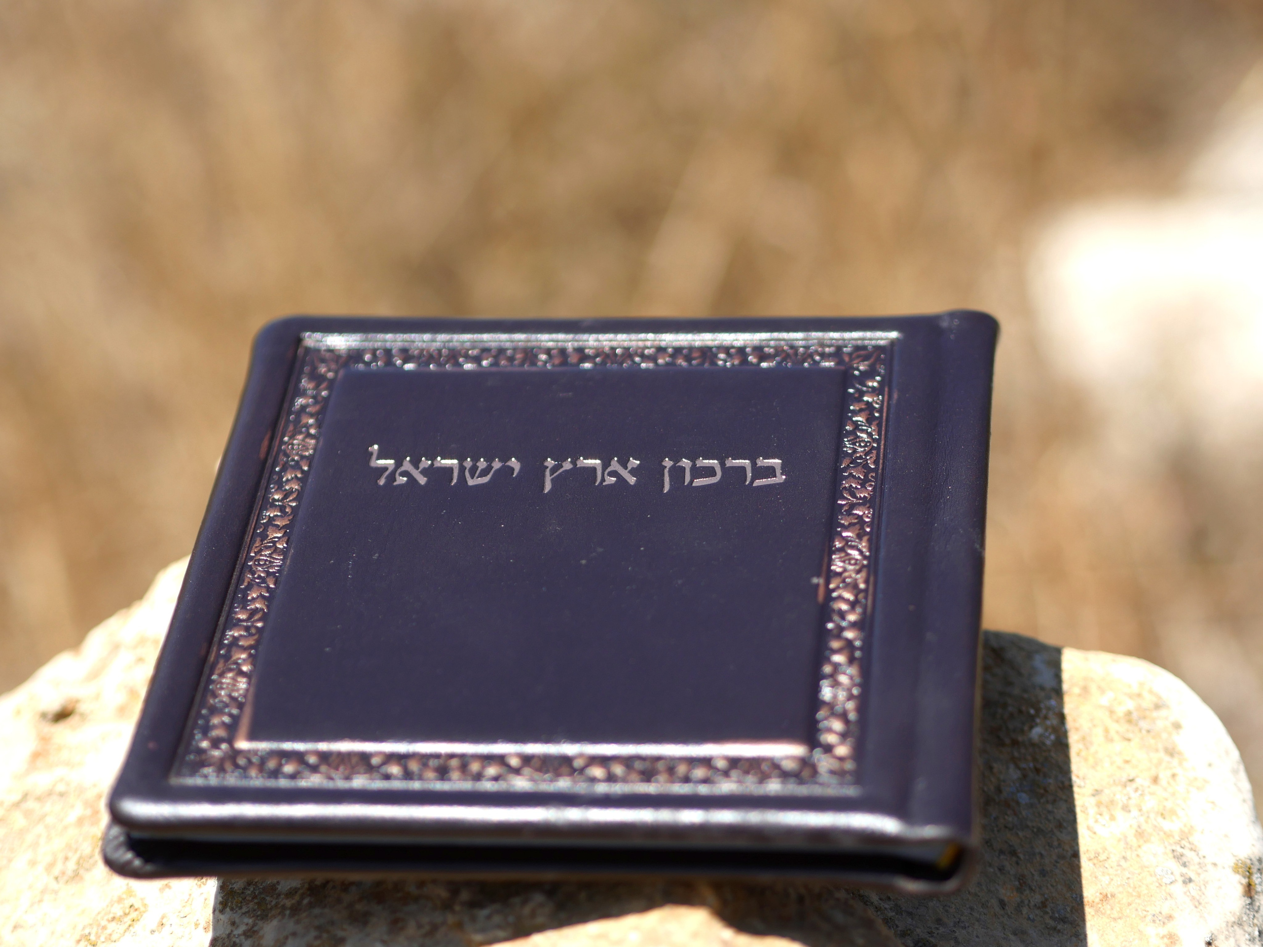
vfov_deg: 16.4
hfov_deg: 21.8
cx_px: 632
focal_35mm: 90
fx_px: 3284
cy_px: 474
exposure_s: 1/4000
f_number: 1.8
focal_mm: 45
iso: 100
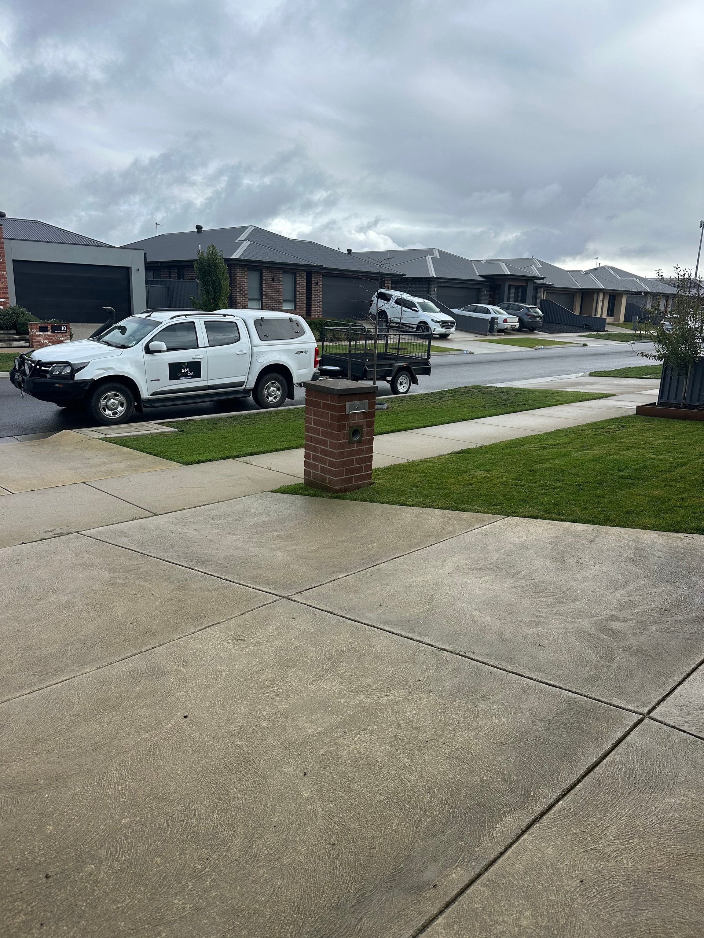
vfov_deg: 71.6
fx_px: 651
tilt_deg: -13.9
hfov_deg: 56.8
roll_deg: -2.5
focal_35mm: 24
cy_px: 469
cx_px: 352
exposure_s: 1/3155
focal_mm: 6.86
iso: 80
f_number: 1.78
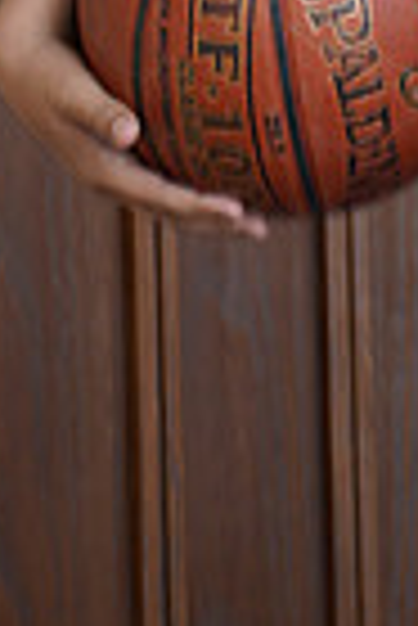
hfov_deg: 3.9
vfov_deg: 5.7
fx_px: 6150
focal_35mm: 354
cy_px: -572
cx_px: 656
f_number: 5.6
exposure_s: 1/40
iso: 200
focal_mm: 85
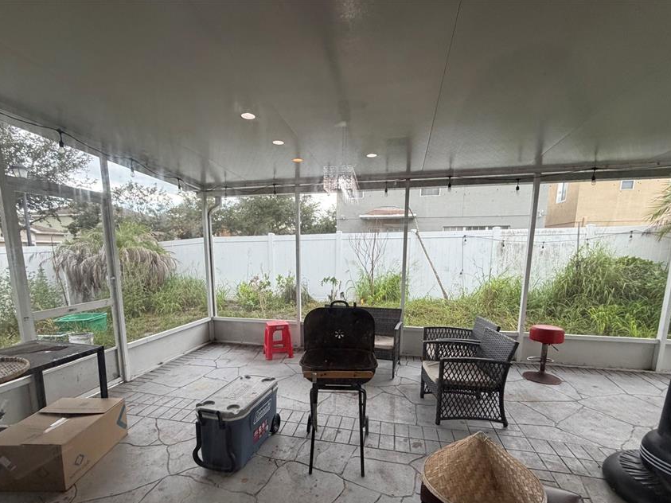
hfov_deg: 91.0
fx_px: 329
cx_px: 323
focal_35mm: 17
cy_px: 305
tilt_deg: -10.5
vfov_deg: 73.8
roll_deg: +0.3
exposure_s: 1/120
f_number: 2.2
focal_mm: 2.22
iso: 320
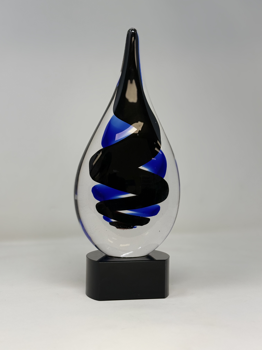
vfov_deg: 39.7
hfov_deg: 30.3
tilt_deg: -2.4
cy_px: 175
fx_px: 484
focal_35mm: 48
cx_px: 131
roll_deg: -0.9
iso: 80
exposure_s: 1/276
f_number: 1.78
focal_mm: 6.76
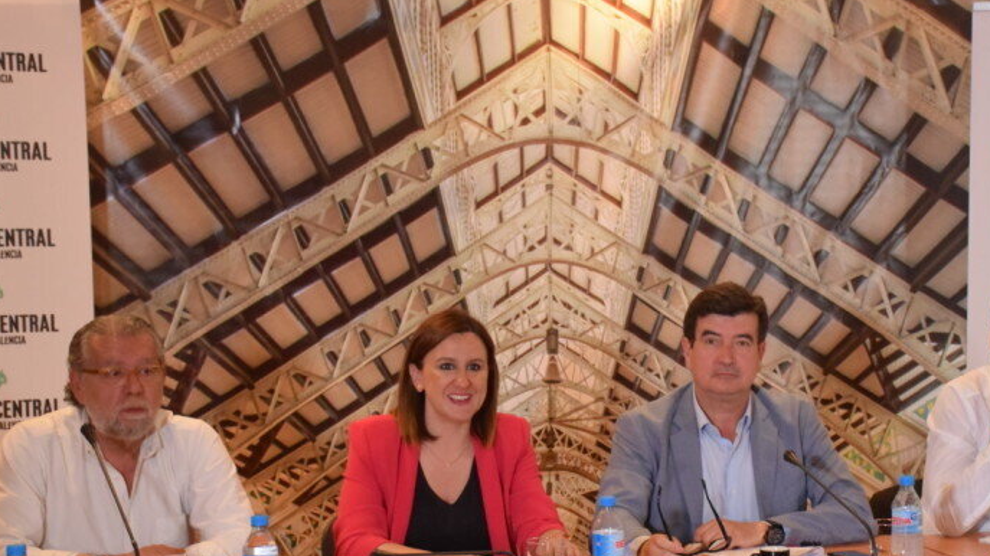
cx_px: 684
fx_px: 2336
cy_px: 443
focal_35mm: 89
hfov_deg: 23.8
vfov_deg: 13.5
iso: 3200
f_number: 4.2
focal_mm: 38
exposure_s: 1/125
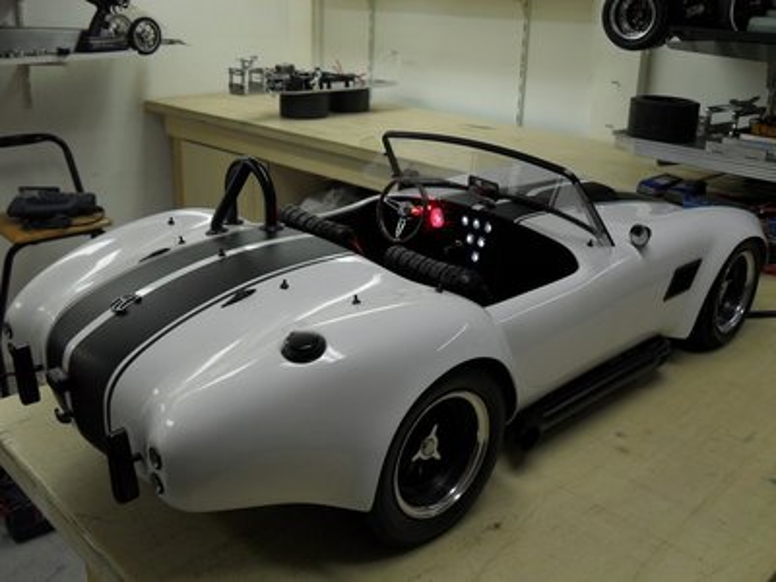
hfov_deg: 52.6
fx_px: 785
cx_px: 388
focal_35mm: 35
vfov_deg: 40.7
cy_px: 291
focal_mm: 6.2
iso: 100
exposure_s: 1/45
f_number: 2.8
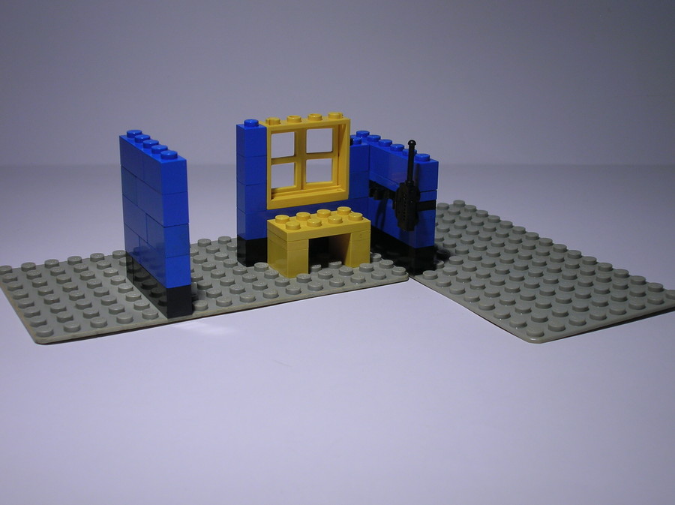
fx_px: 974
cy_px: 252
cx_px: 338
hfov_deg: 38.2
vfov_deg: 29.1
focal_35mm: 50
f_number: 3.3
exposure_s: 1/36.4
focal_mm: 8.4
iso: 50
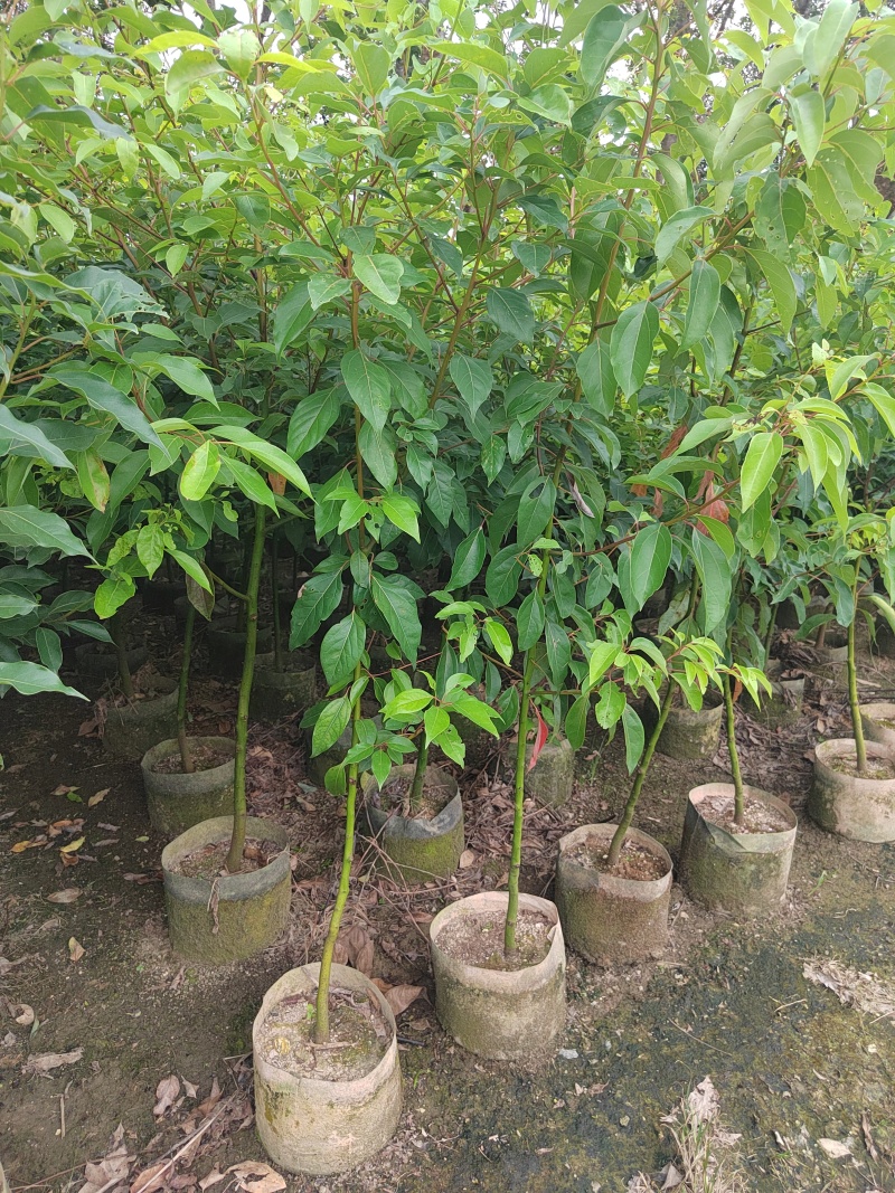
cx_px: 448
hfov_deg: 58.9
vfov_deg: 73.9
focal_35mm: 23
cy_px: 596
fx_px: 793
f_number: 1.9
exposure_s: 1/100
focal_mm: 5.52
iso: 1525
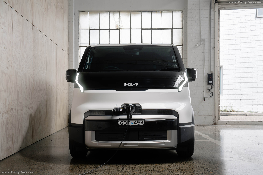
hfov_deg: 41.9
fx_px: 343
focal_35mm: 47
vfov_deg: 28.6
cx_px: 132
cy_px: 88
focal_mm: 47
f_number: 6.3
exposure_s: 1/25
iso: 400
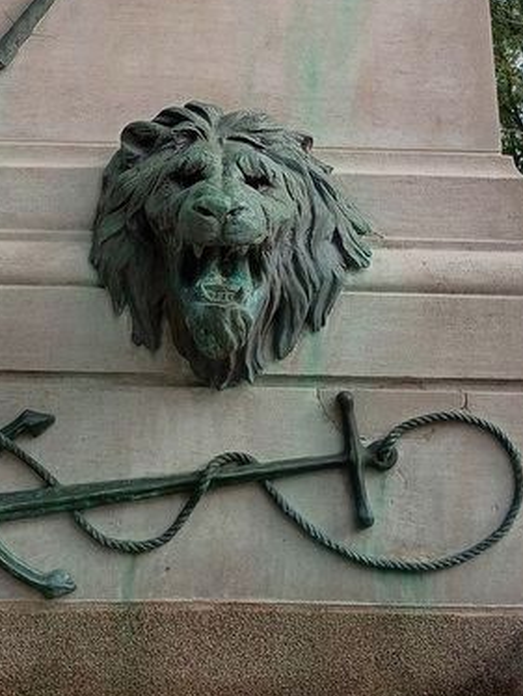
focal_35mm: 62
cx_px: 216
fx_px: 1248
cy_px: 93
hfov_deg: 23.6
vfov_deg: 30.1
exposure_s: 1/704
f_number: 1.8
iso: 100
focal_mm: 4.27
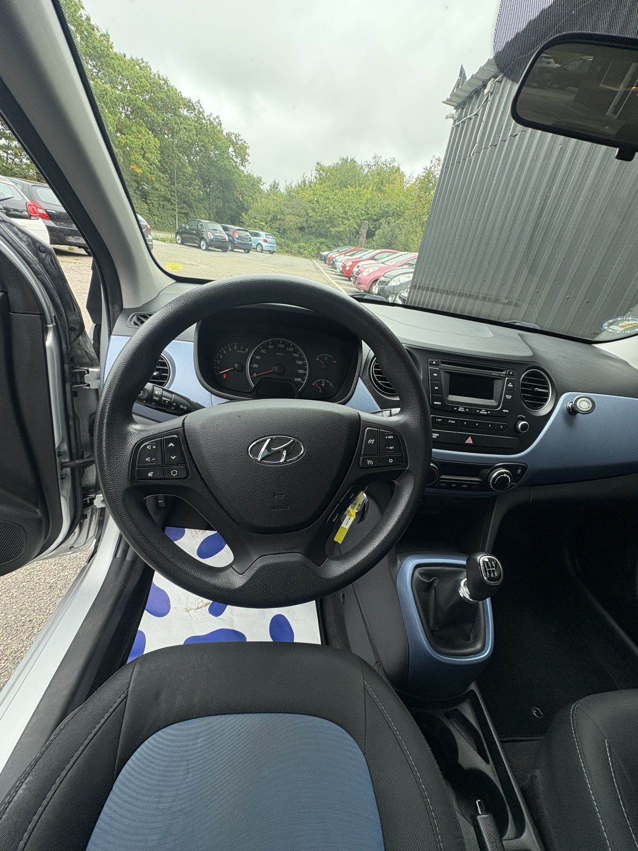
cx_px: 319
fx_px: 344
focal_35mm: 14
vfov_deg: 102.1
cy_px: 426
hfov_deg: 85.7
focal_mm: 2.22
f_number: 2.2
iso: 100
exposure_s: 1/129
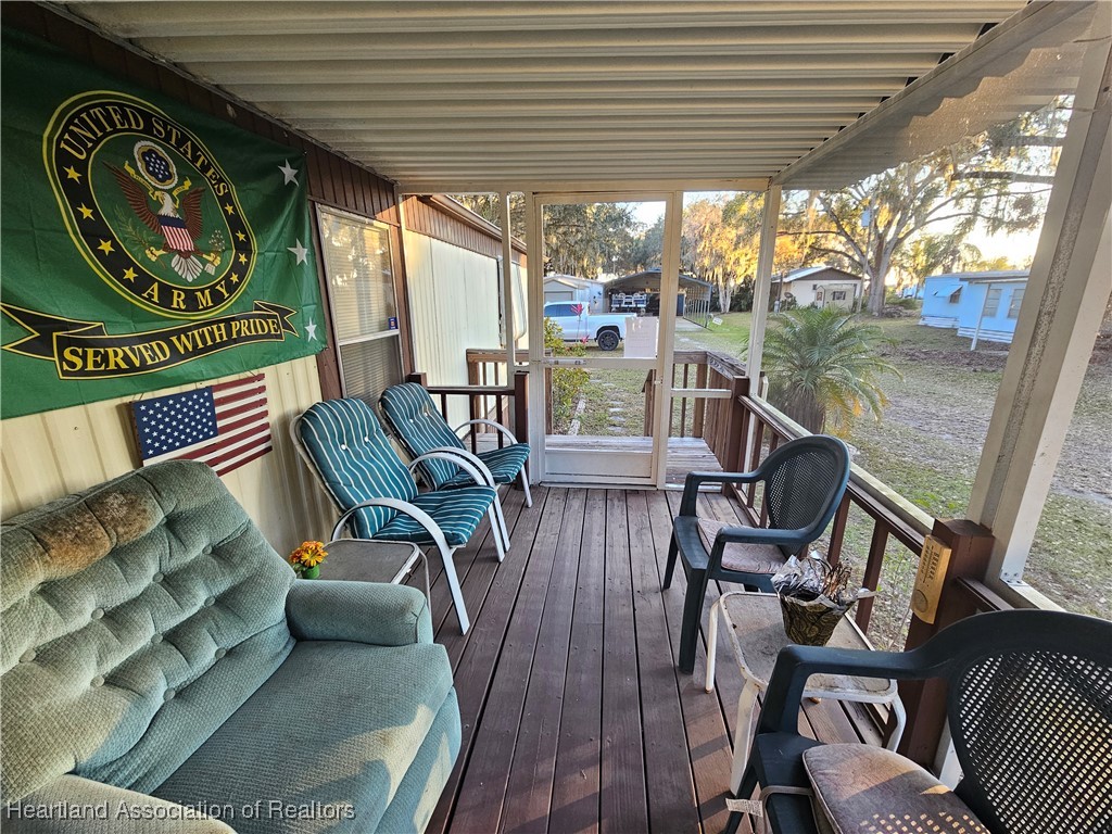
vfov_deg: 89.9
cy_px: 417
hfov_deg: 106.2
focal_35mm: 13
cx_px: 556
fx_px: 418
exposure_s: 1/77
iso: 125
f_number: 2.2
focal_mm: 2.2
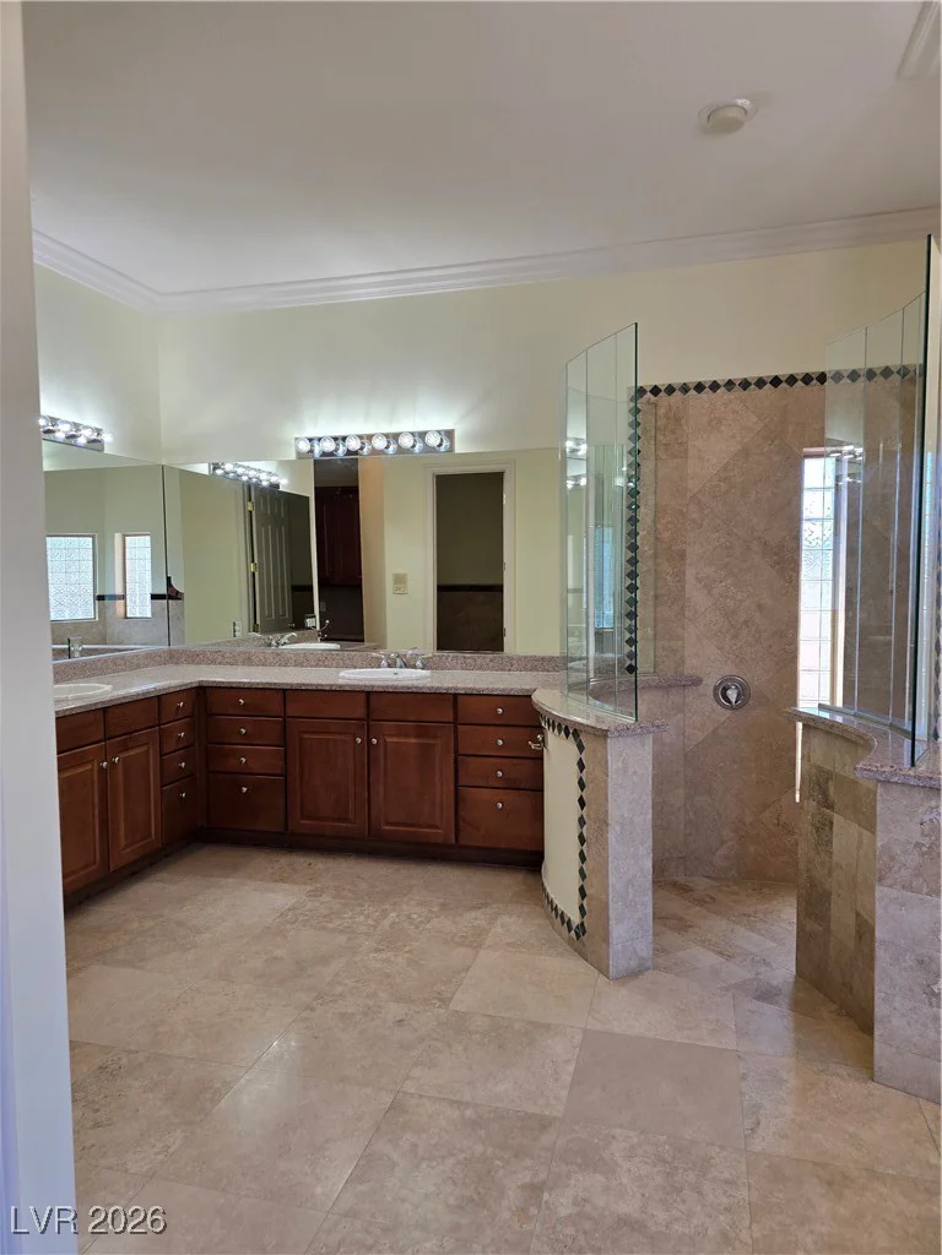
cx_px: 471
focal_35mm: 23
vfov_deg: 73.9
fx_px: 835
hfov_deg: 58.9
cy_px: 628
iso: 64
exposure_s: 1/120
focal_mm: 6.3
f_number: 1.7
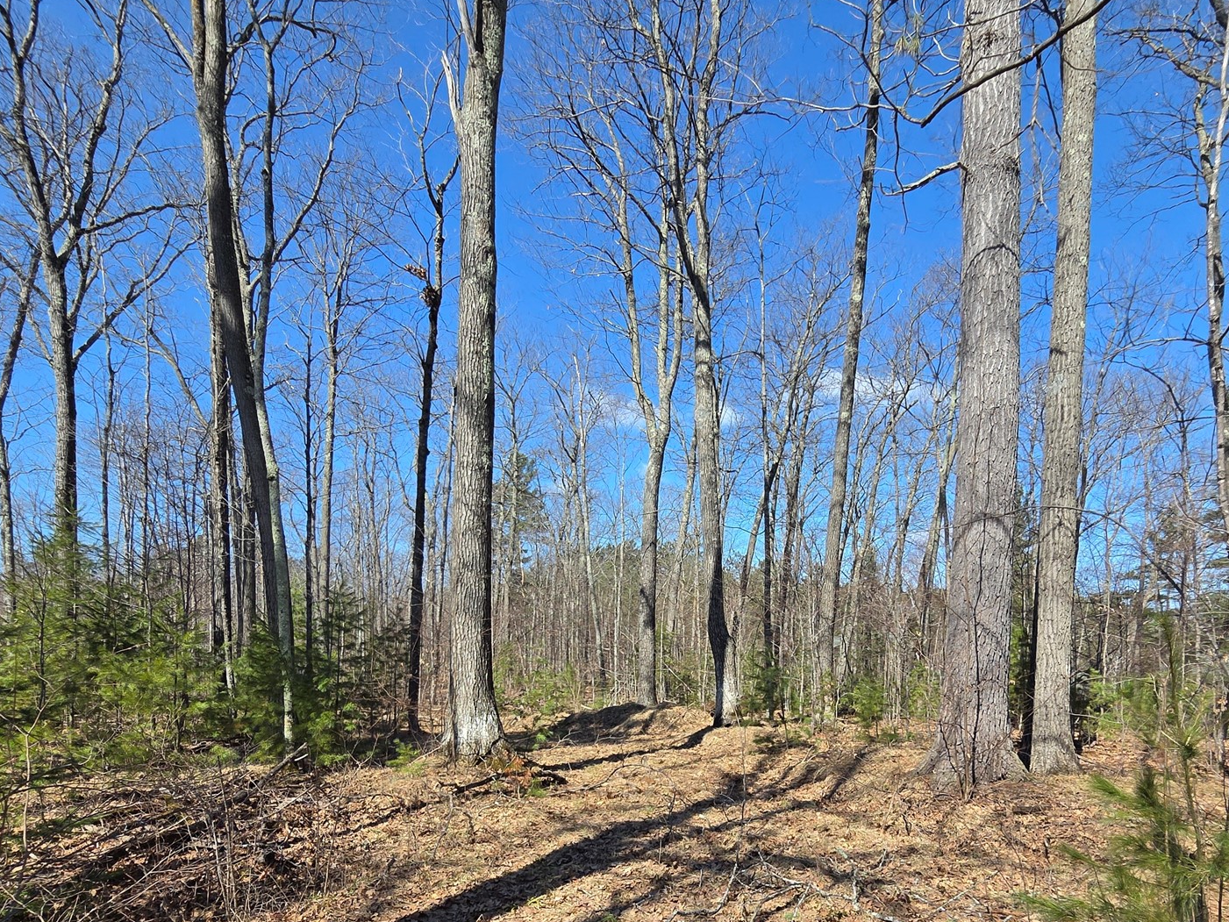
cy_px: 668
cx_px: 659
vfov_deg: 65.4
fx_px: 675
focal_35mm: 19
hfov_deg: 84.5
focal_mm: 2.2
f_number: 2.2
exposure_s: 1/1799
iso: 100
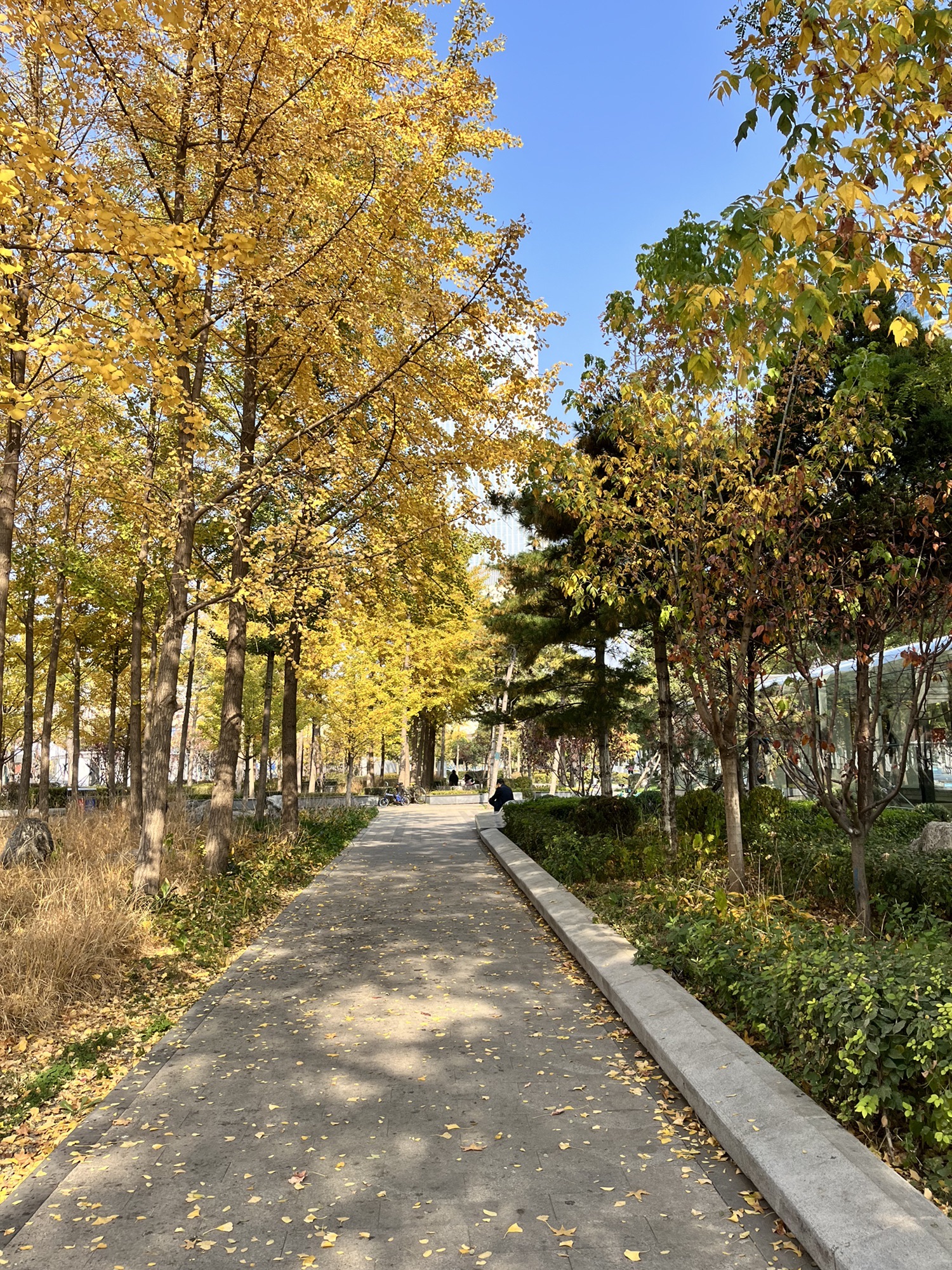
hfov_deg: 53.1
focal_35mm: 26
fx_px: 953
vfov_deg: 67.3
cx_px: 476
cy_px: 635
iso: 50
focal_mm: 5.1
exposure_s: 1/1225
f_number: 1.6
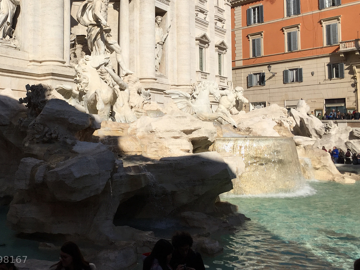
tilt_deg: +4.4
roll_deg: -0.4
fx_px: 416
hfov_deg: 45.9
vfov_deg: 35.7
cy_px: 98
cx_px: 113
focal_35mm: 40
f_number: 2.2
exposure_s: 1/4405
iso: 32
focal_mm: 4.15
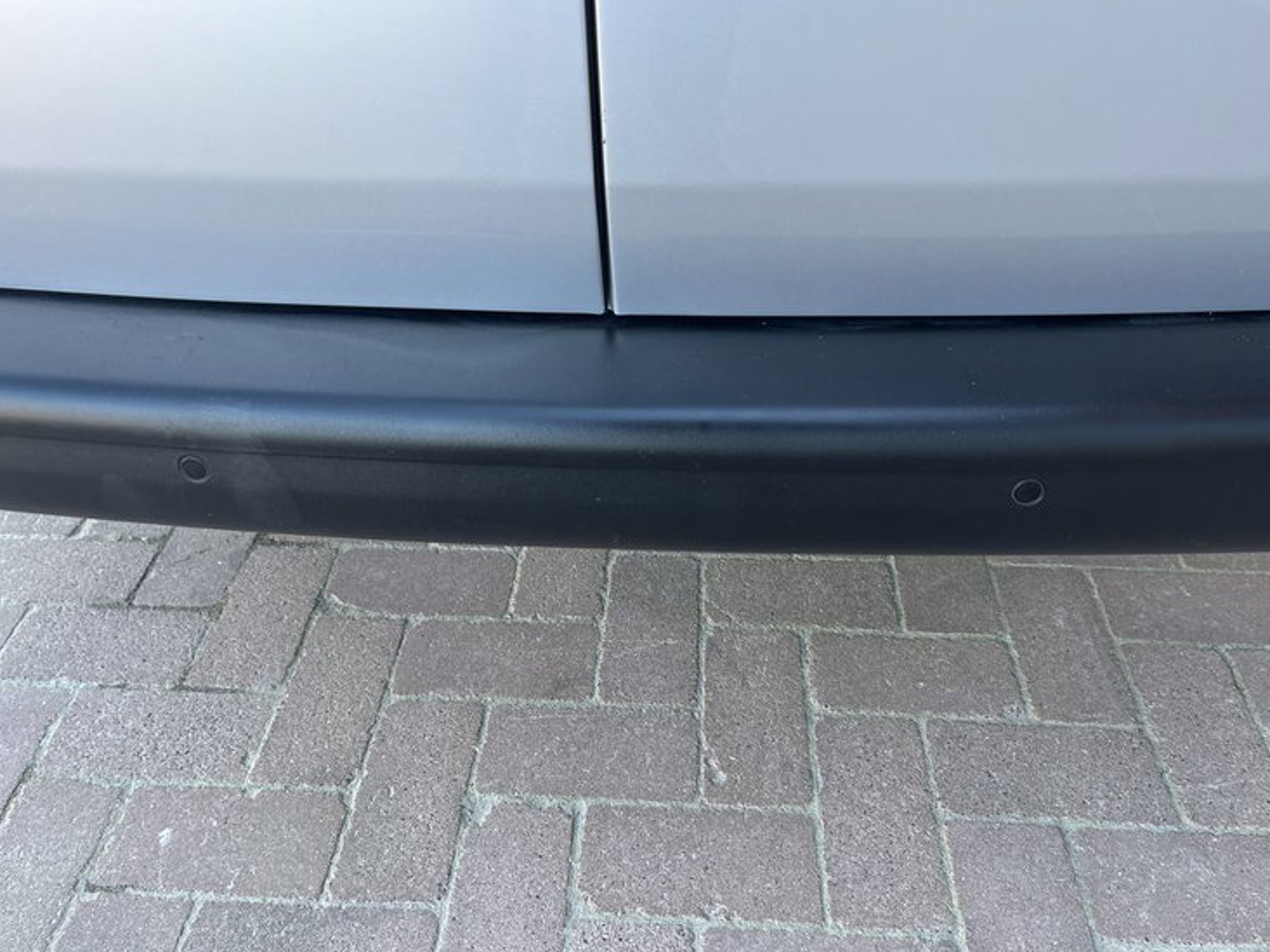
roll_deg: +0.0
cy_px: 465
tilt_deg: -40.2
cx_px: 626
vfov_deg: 51.3
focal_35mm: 27
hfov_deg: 65.3
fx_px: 991
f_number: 1.6
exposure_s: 1/122
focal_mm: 5.1
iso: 50
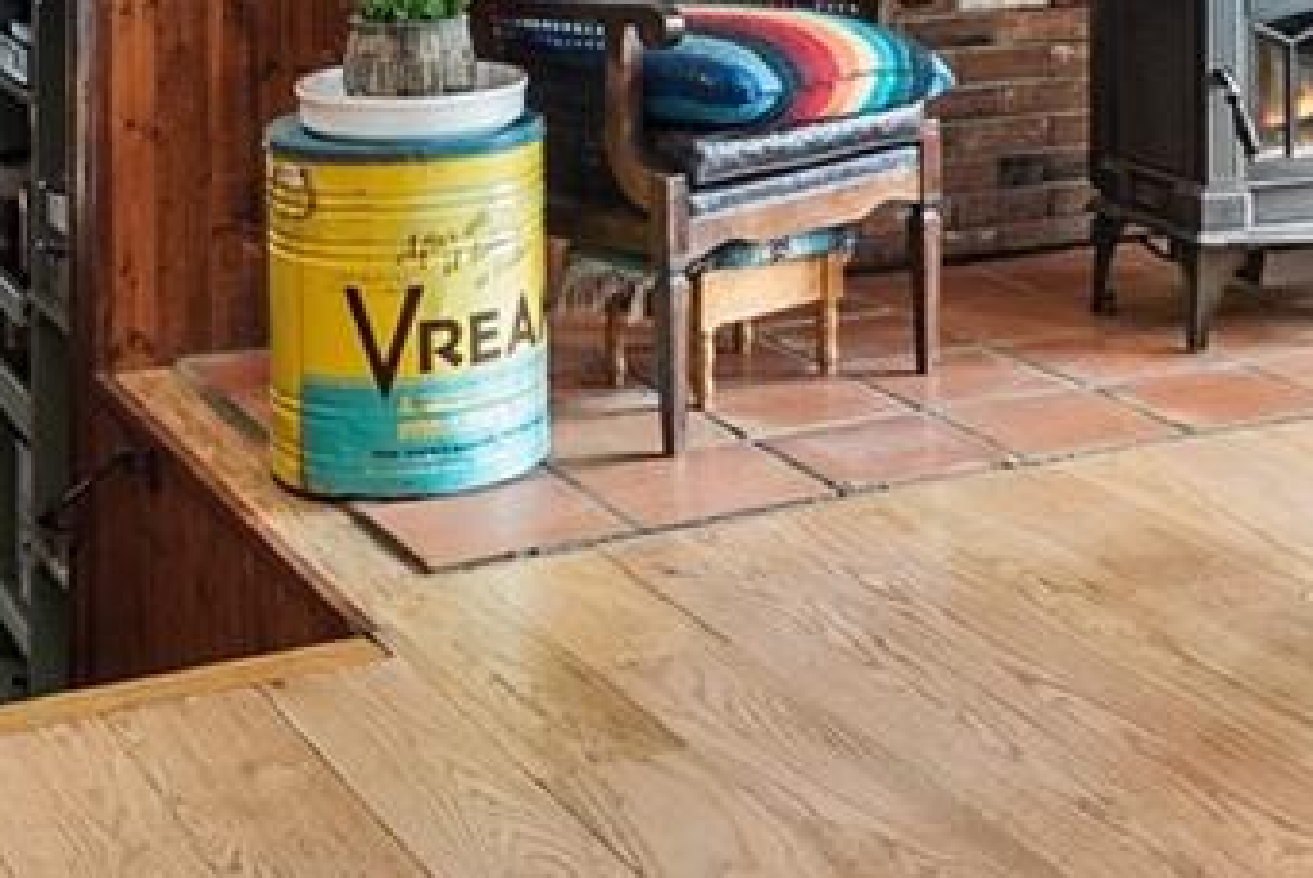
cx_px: 951
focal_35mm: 75
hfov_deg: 26.7
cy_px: -266
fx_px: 2738
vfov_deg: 17.1
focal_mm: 16
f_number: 8
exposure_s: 1/50
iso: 200
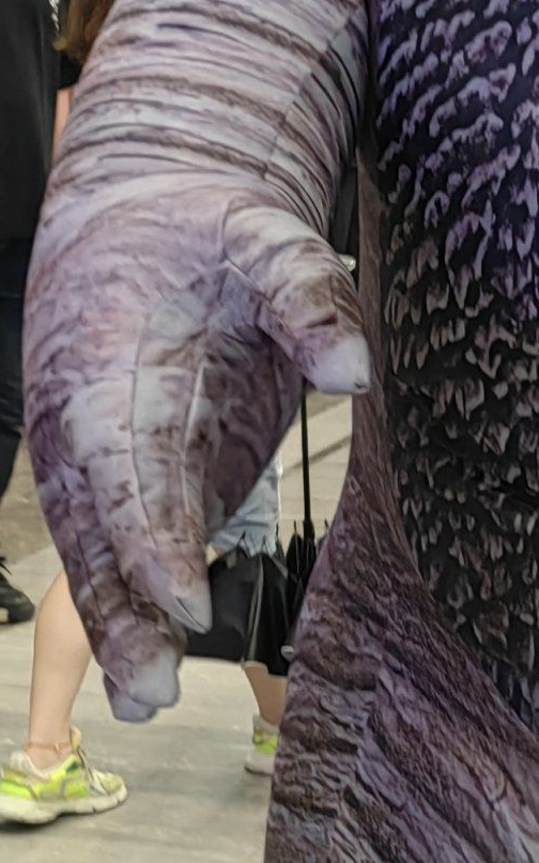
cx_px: 662
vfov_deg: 19.7
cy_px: 137
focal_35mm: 104
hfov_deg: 12.3
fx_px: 2446
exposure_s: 1/100
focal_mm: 5.54
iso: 125
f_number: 1.8
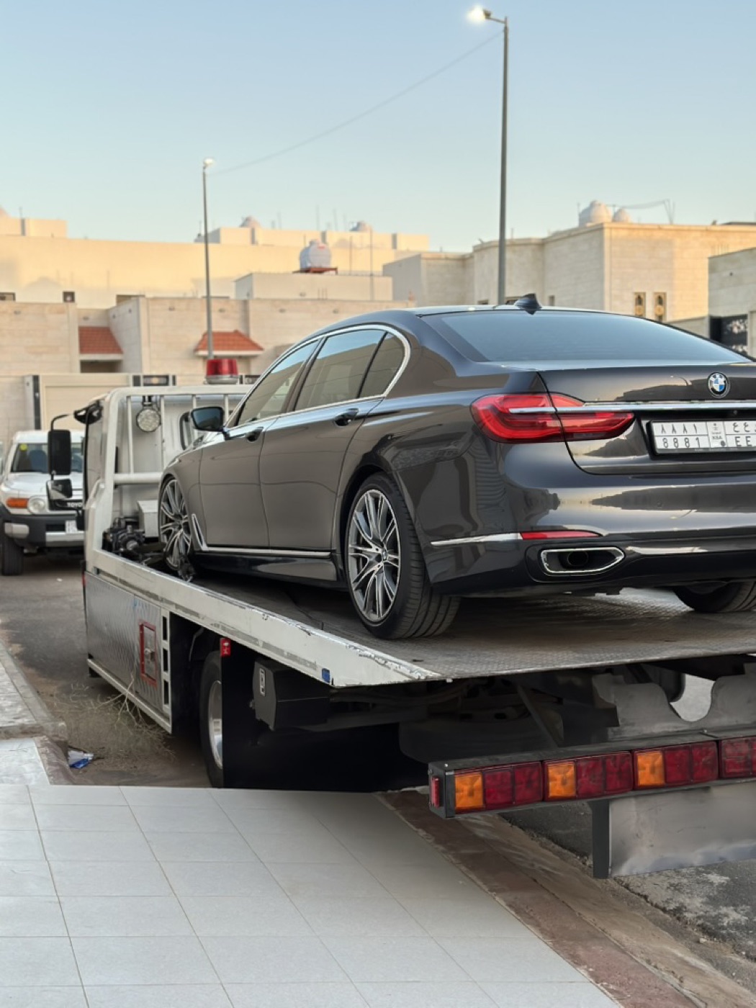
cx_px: 378
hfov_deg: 30.3
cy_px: 504
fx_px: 1398
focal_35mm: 48
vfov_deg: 39.7
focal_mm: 6.86
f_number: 1.78
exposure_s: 1/386
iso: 80
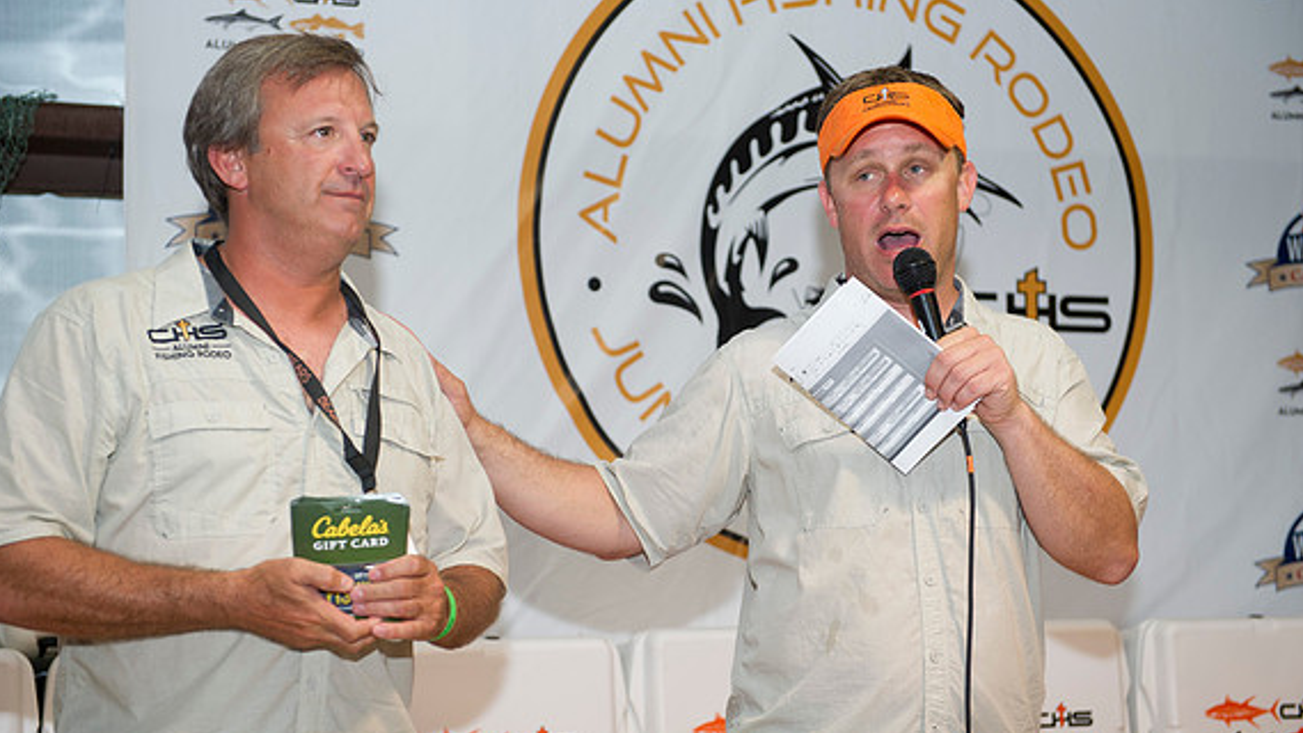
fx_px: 2211
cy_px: 403
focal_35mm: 64
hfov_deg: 32.8
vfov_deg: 18.8
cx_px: 655
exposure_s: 1/250
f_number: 3.5
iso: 500
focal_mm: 60
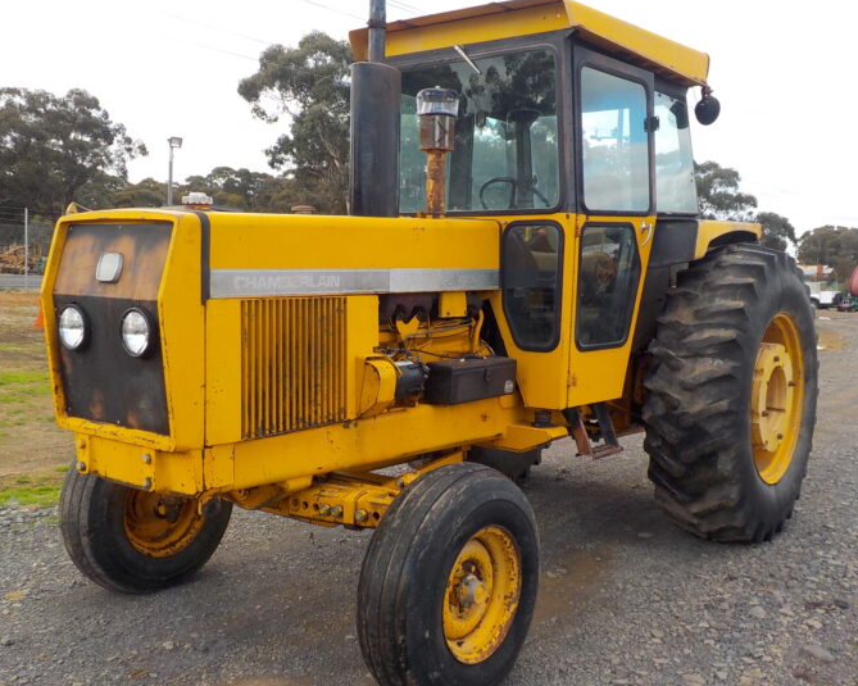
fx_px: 889
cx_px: 442
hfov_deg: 51.5
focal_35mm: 35
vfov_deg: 42.2
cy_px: 332
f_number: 3.3
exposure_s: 1/250
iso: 125
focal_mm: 4.1
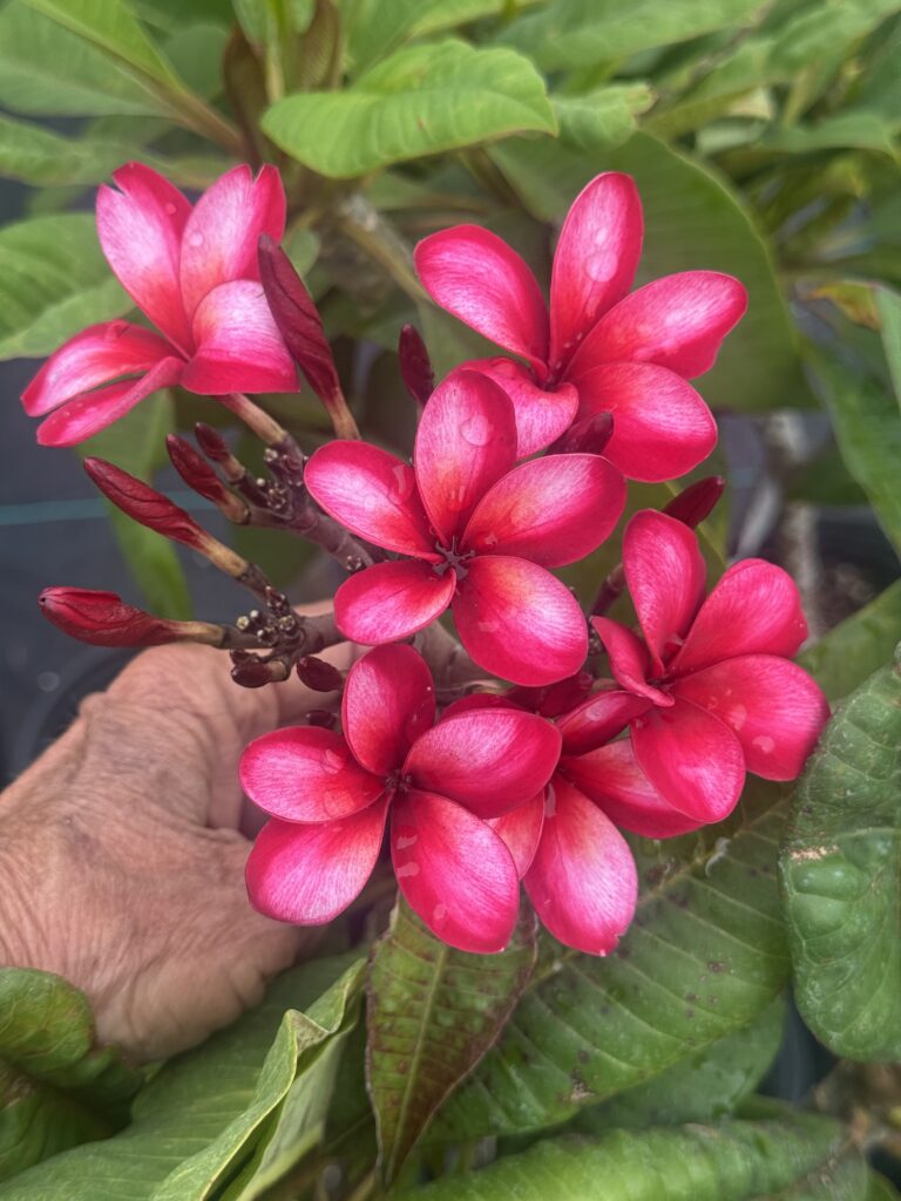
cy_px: 600
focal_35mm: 48
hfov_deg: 30.3
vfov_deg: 39.7
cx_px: 450
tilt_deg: -54.4
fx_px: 1666
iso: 64
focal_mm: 6.76
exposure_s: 1/360
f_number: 1.78
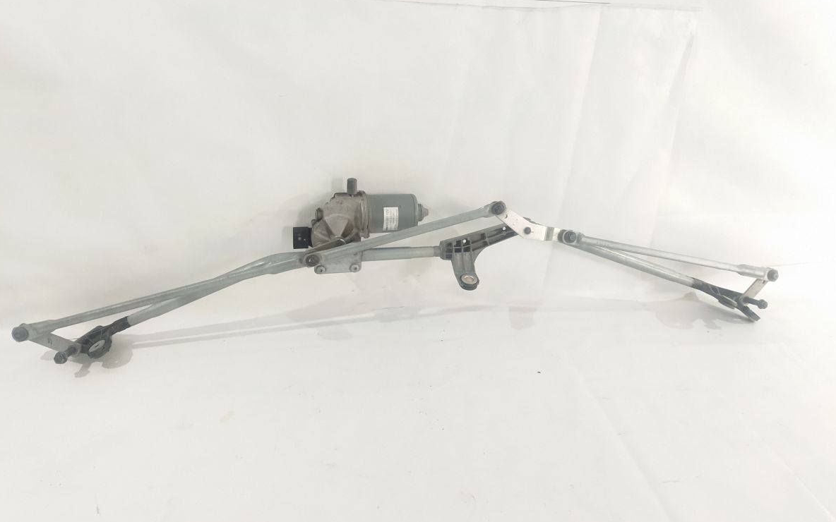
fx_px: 661
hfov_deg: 64.6
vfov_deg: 43.0
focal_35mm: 29
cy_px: 218
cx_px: 416
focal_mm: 4.71
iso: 216
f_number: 1.79
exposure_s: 1/50
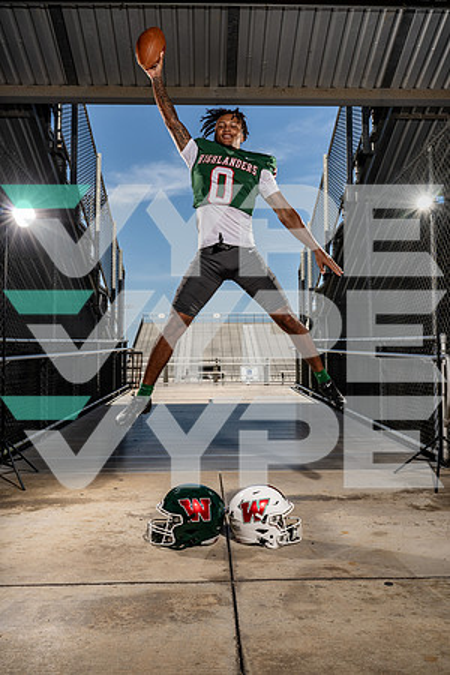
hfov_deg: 42.3
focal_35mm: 31
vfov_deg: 60.3
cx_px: 225
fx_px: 581
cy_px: 338
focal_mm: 31
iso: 160
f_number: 11
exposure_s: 1/250
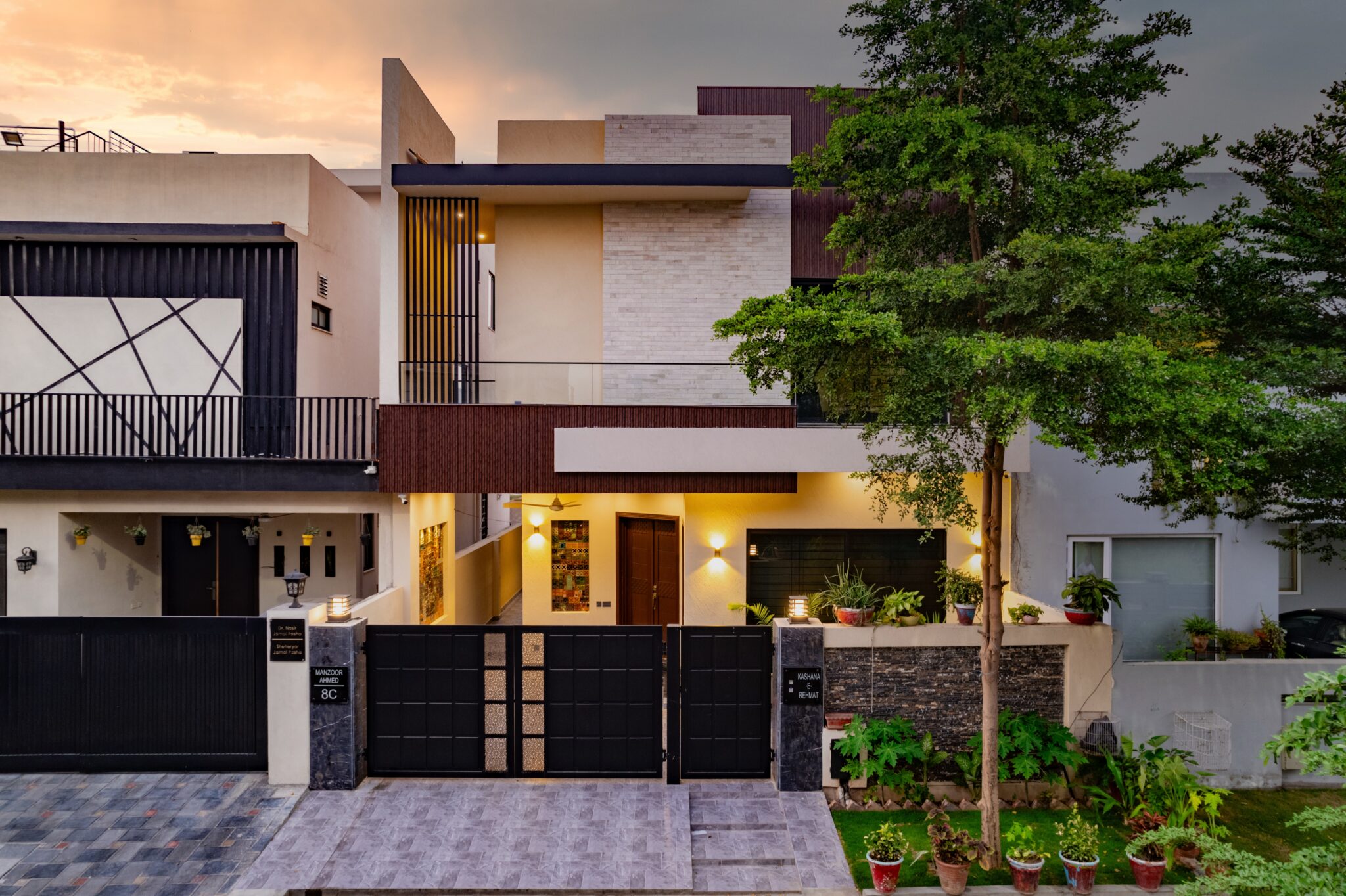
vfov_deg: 57.2
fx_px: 822
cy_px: 448
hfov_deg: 78.6
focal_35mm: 22
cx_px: 673
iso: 100
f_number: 2.8
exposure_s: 1/13
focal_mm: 8.38
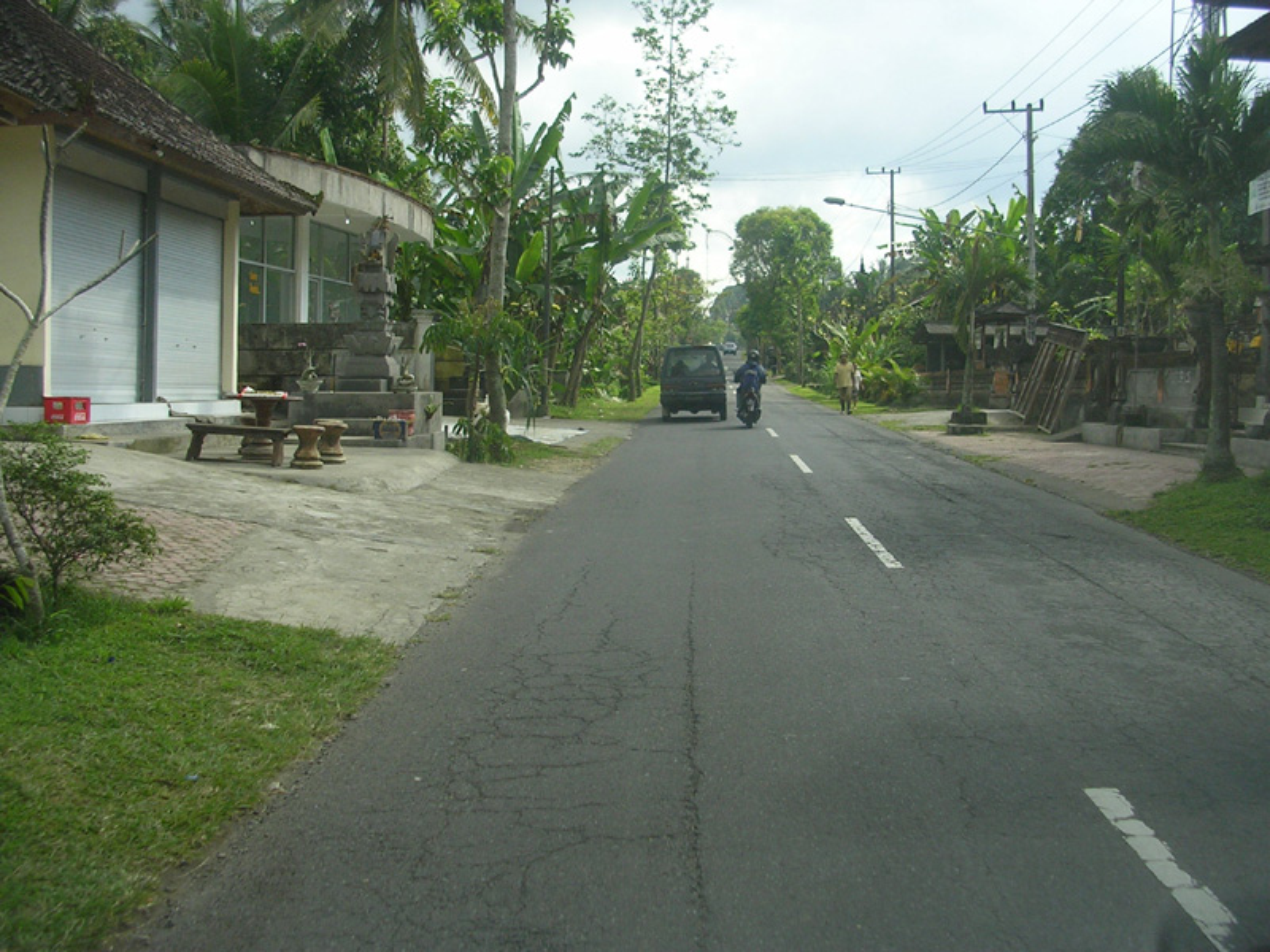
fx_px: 1394
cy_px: 476
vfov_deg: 37.7
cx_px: 635
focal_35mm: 38
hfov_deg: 49.0
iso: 50
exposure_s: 1/504
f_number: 2.8
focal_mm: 5.8
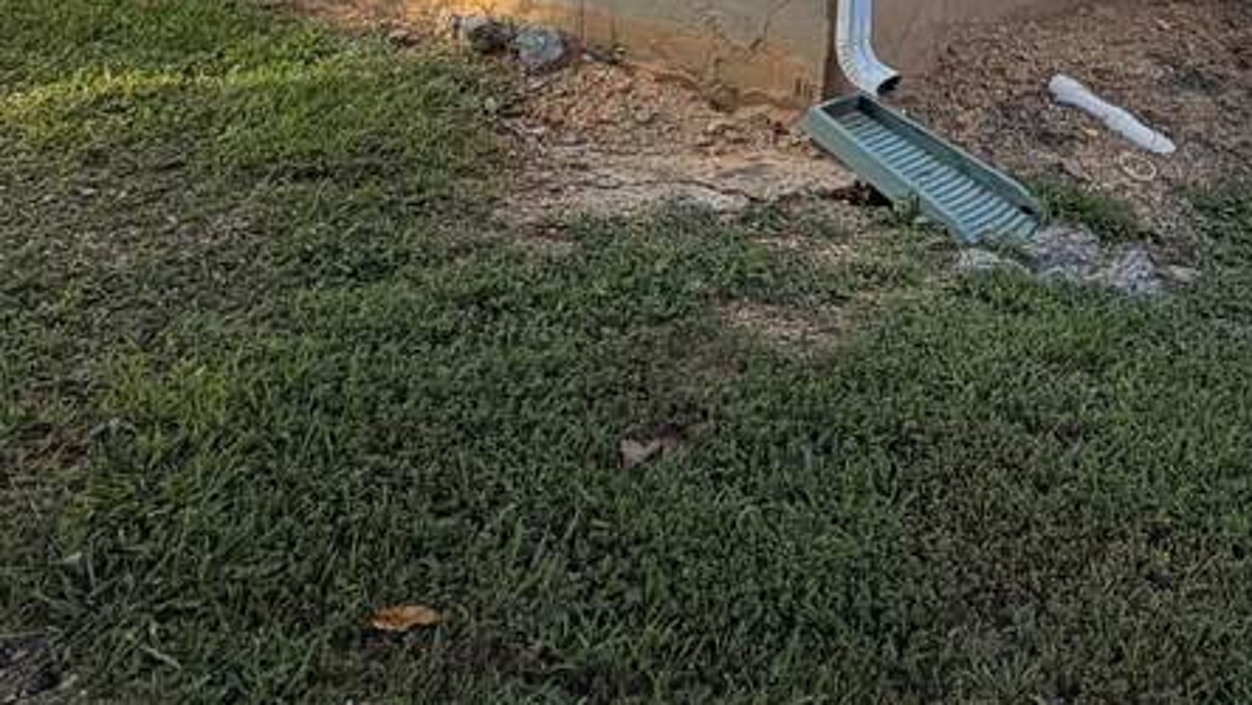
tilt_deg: +3.9
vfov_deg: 21.9
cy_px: -389
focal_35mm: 44
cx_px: 1038
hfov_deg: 43.7
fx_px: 1461
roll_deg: -2.7
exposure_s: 1/270
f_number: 2.2
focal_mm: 2.22
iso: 50
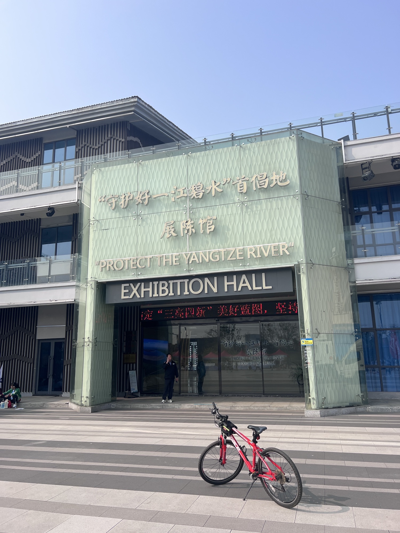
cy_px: 266
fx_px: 401
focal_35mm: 26
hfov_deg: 53.1
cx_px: 200
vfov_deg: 67.3
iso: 50
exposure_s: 1/4831
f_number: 1.5
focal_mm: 5.7
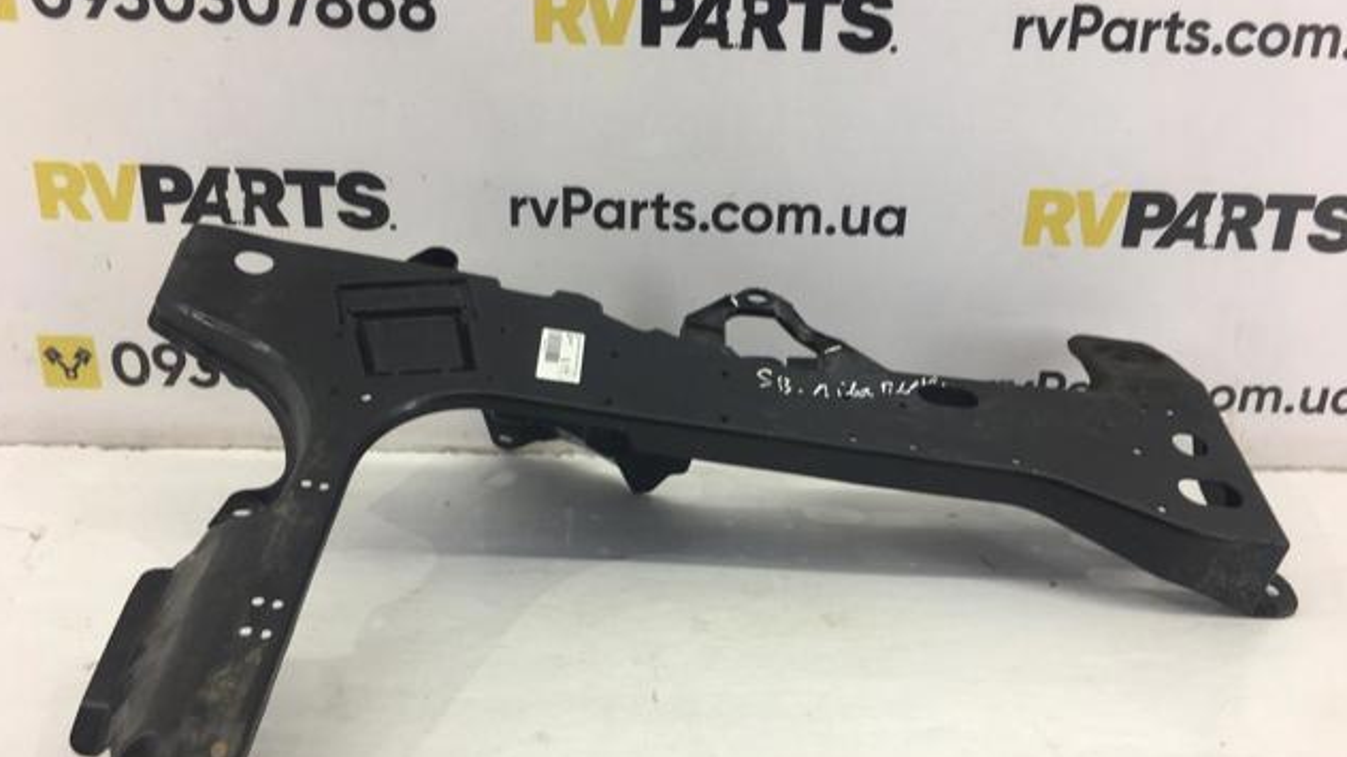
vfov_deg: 36.5
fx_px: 1143
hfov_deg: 61.0
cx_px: 671
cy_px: 444
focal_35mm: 32
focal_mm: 4.15
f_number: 2.2
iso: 25
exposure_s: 1/50
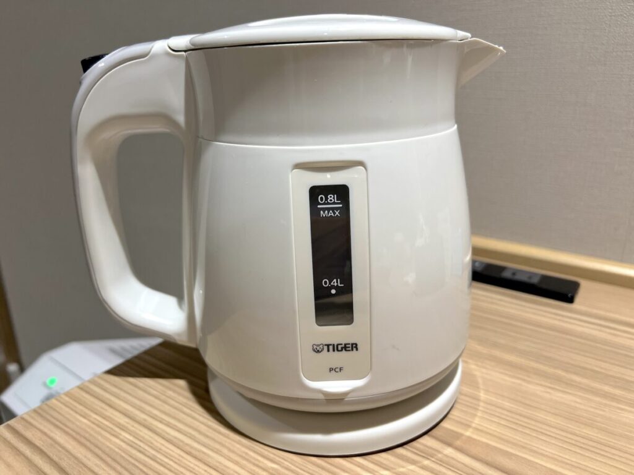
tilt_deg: -19.3
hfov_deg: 67.3
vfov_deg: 53.1
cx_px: 317
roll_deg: +0.6
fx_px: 476
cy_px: 238
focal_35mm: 26
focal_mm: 5.7
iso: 125
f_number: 1.5
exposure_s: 1/100
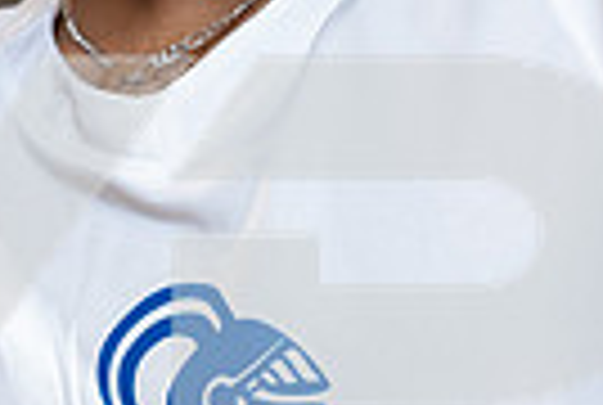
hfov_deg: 8.5
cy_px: -250
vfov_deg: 5.6
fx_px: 4063
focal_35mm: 242
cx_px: 99
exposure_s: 1/125
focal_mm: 56
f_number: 4
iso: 400
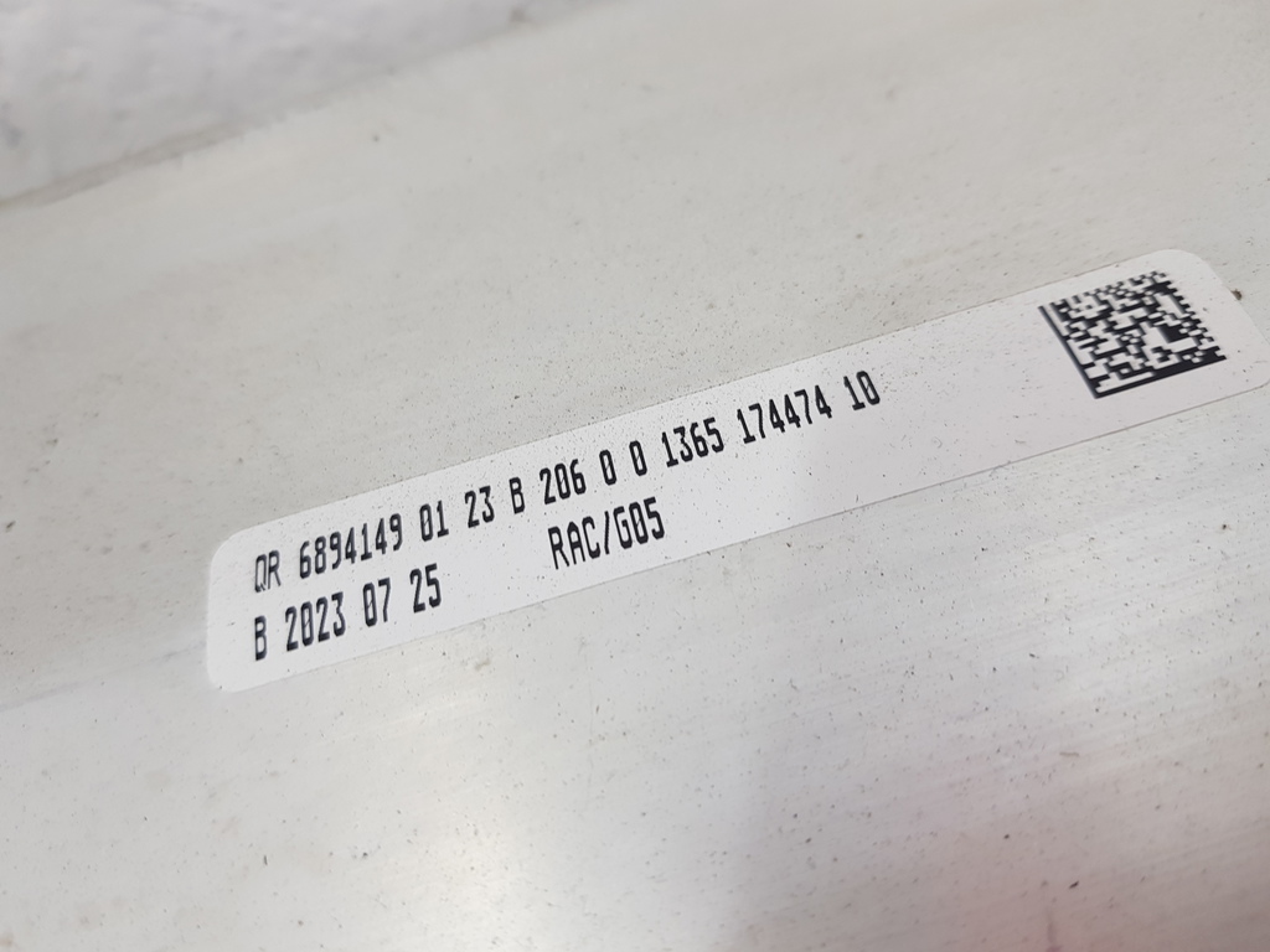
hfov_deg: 67.3
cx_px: 635
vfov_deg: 53.1
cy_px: 476
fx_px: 954
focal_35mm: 26
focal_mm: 4.2
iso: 64
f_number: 1.7
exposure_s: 1/100
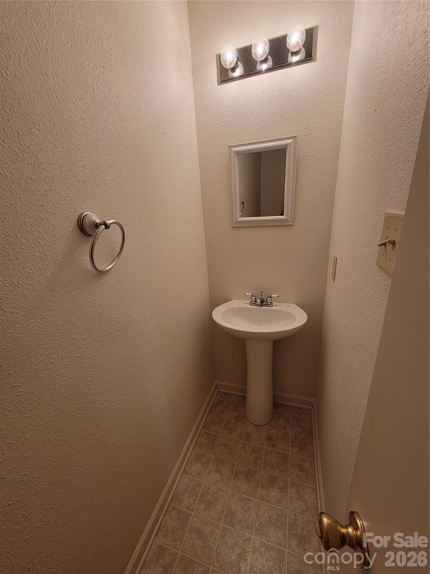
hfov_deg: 89.9
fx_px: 215
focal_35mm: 13
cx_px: 215
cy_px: 287
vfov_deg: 106.2
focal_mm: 2.2
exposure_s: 1/60
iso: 80
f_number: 2.2
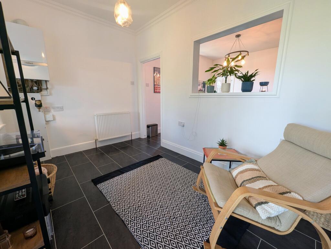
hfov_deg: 106.1
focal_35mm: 13
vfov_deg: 90.1
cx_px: 166
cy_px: 124
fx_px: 124
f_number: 2.2
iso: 81
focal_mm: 1.95
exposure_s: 1/25
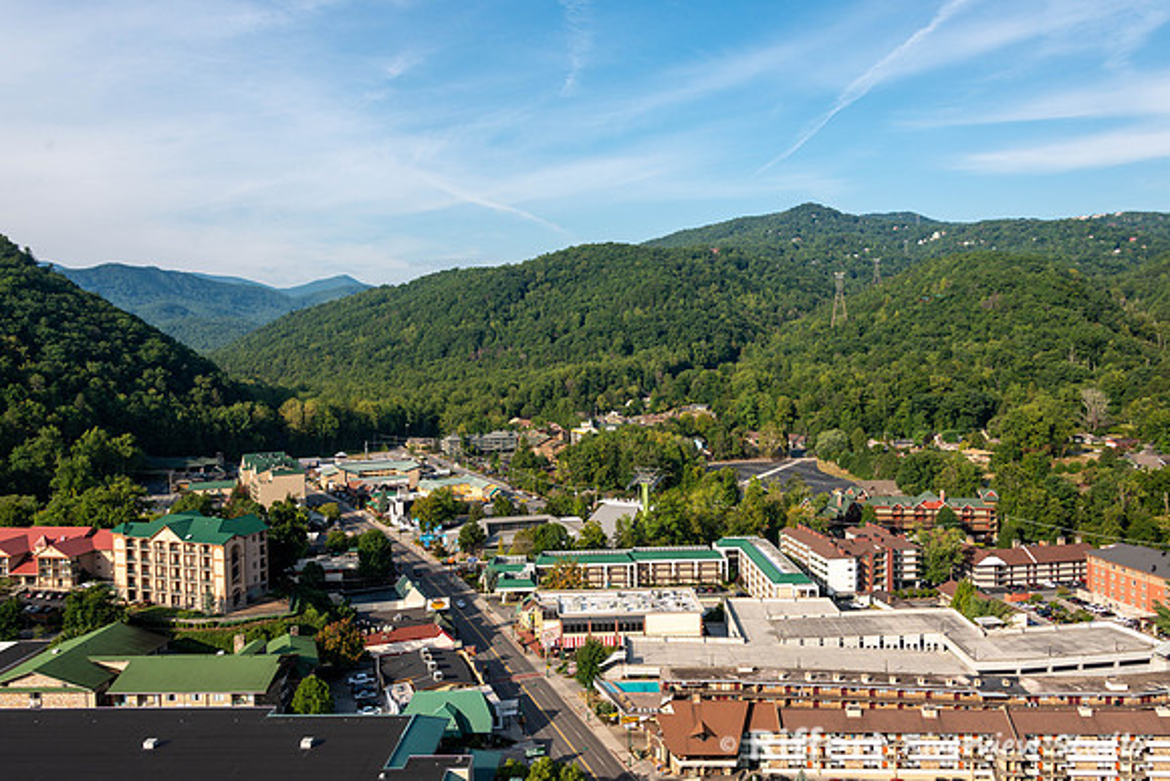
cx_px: 585
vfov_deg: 46.4
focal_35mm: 28
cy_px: 390
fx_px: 910
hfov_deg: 65.5
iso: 100
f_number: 8
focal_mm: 28
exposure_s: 1/200
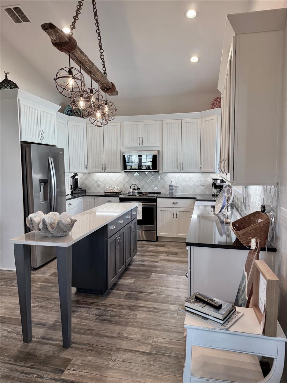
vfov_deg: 71.6
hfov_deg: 56.8
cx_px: 144
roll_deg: -0.4
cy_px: 192
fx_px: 265
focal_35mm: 24
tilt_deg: -4.1
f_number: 1.78
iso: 125
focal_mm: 6.76
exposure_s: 1/120
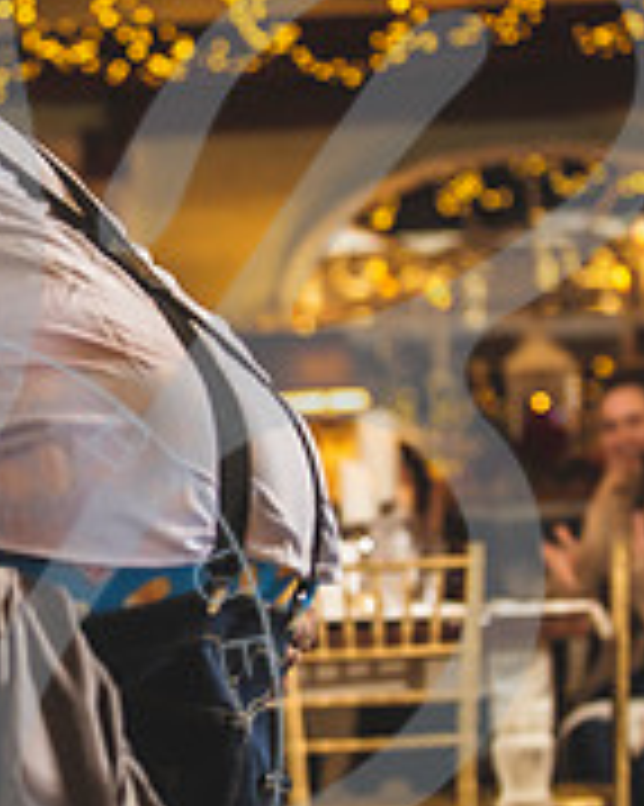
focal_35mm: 165
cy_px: 392
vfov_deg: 11.7
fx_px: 3934
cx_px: 68
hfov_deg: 9.3
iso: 800
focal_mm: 70
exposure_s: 1/200
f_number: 2.8
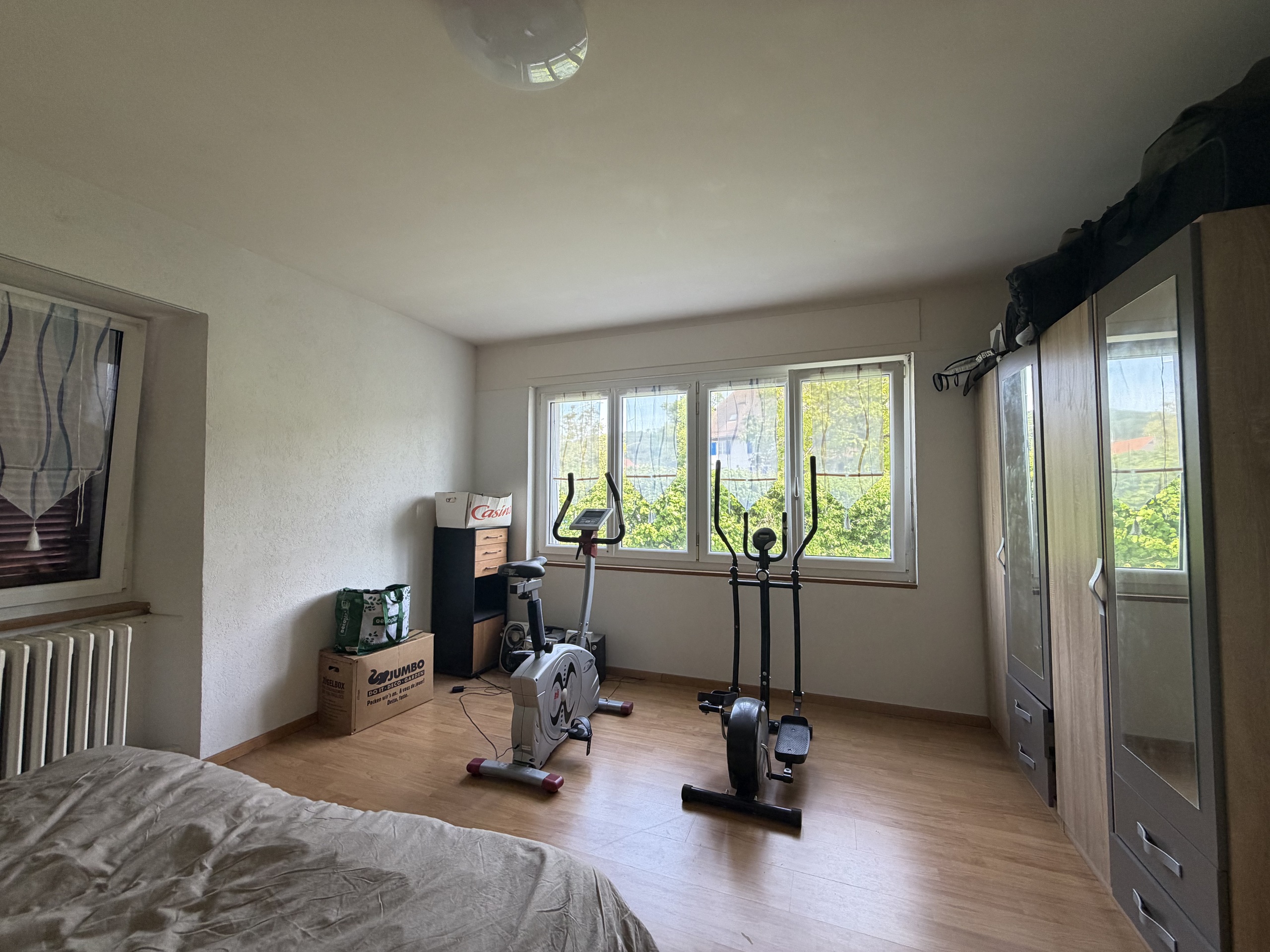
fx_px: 514
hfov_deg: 102.1
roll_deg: +0.0
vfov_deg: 85.7
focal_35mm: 14
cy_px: 476
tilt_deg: +3.4
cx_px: 635
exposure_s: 1/121
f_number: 2.2
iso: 160
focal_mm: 2.22
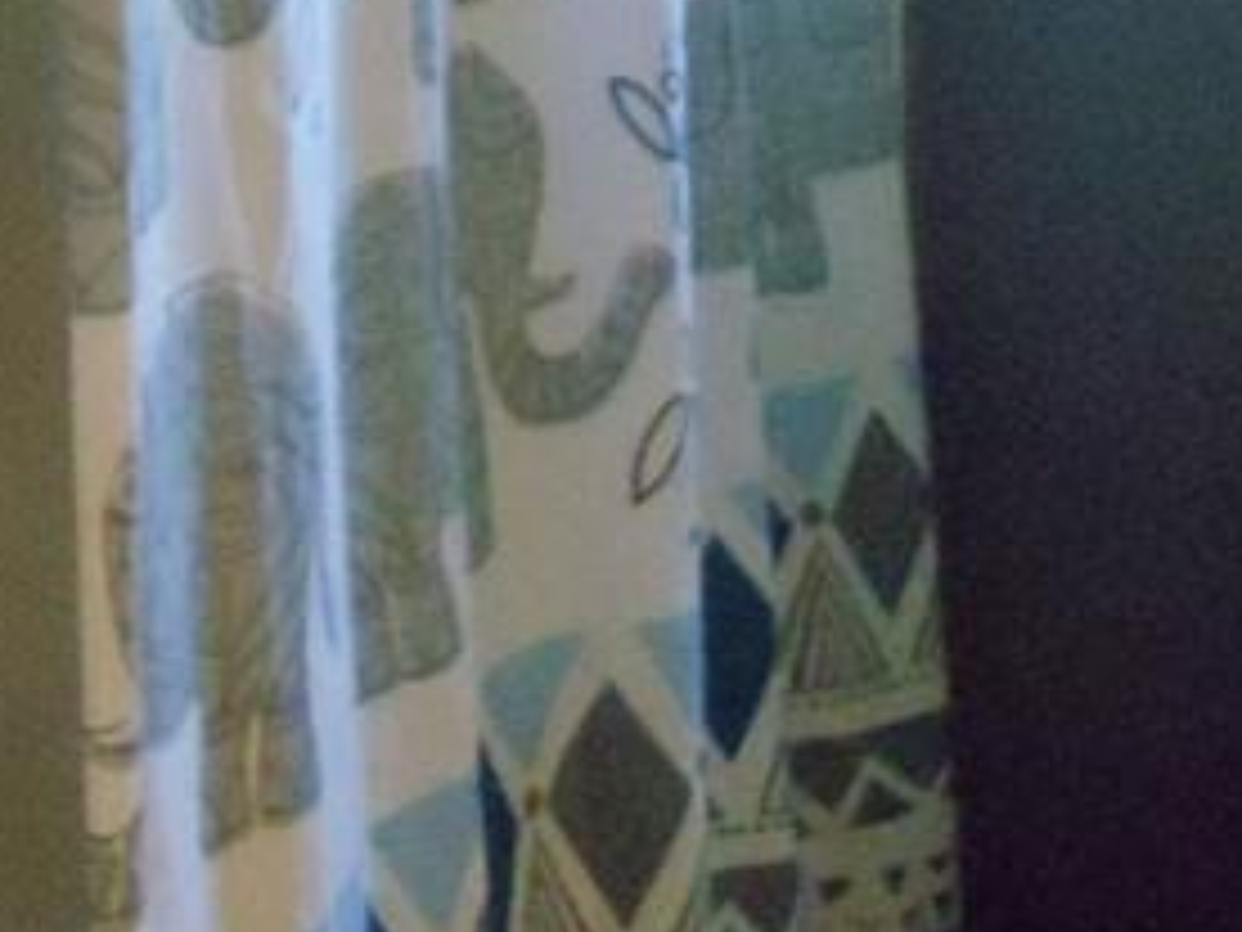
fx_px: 5848
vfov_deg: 9.0
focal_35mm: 163
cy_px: -248
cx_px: 904
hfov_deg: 12.1
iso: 1600
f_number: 3.5
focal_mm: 6
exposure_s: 1/30
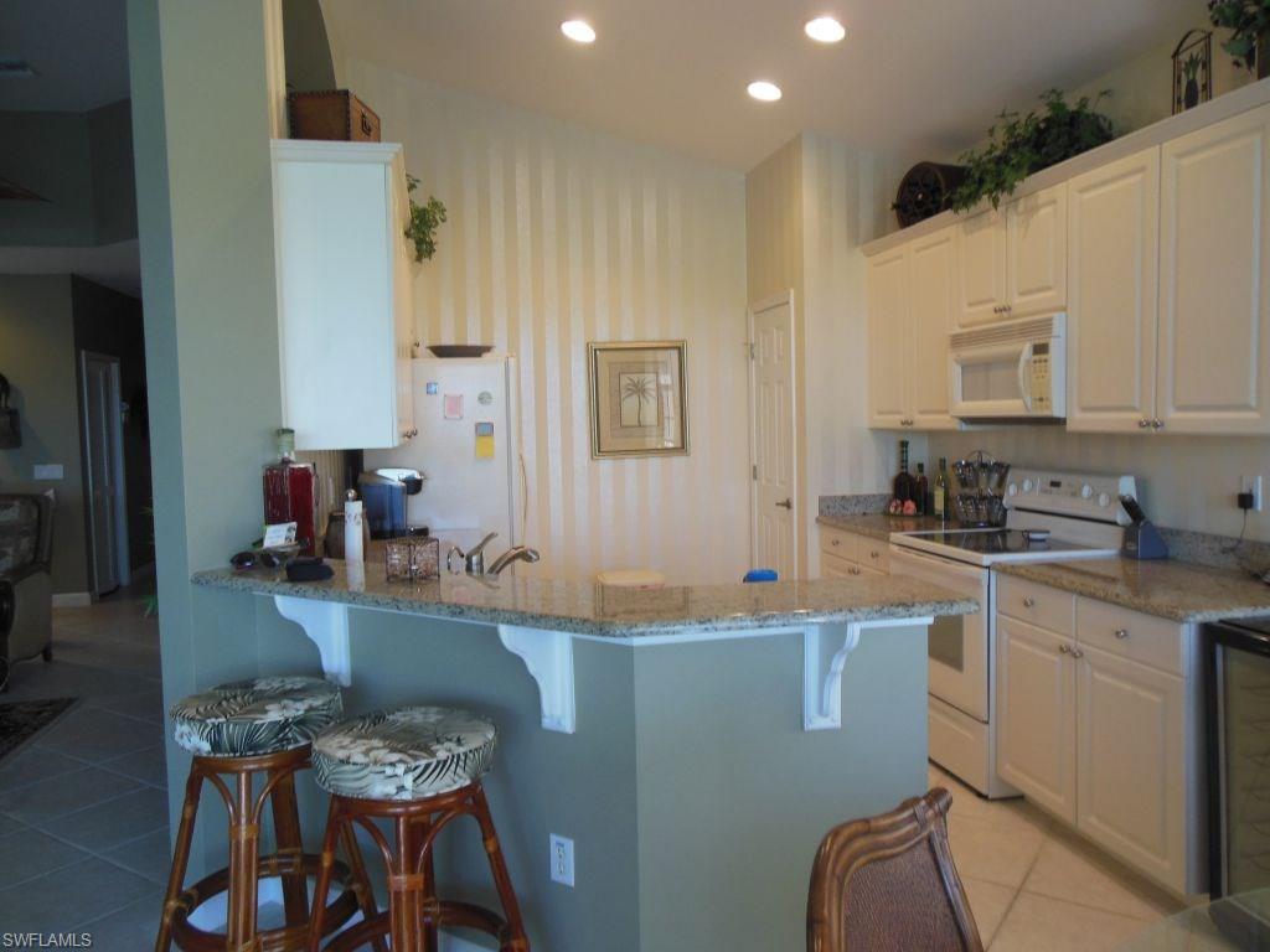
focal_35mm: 25
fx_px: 917
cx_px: 635
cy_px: 476
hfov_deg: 69.4
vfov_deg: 54.9
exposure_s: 1/30
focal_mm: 4.5
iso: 160
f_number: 3.2
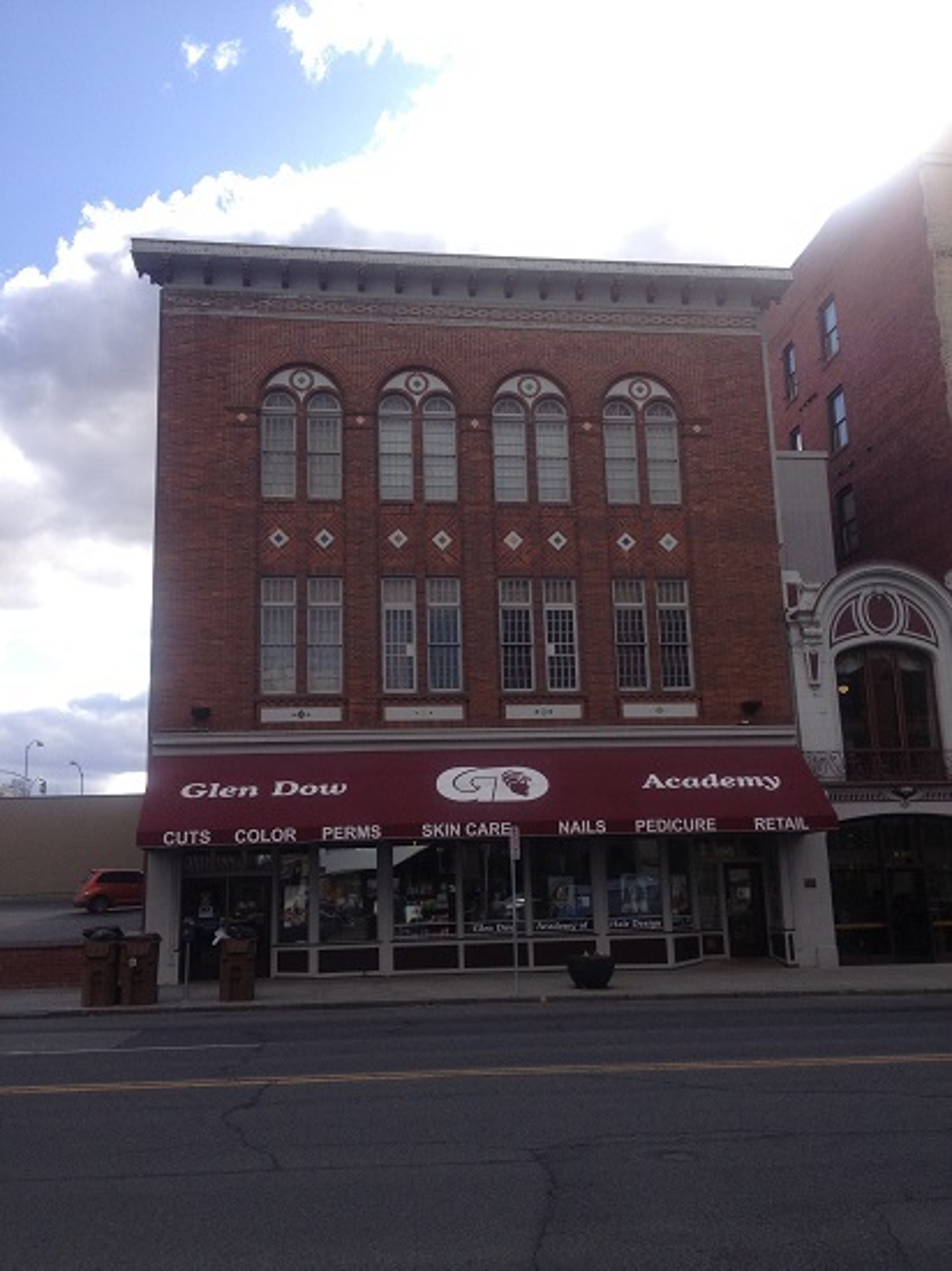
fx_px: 1284
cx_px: 476
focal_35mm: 35
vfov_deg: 52.6
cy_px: 636
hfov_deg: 40.7
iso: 50
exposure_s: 1/935
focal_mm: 4.28
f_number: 2.4
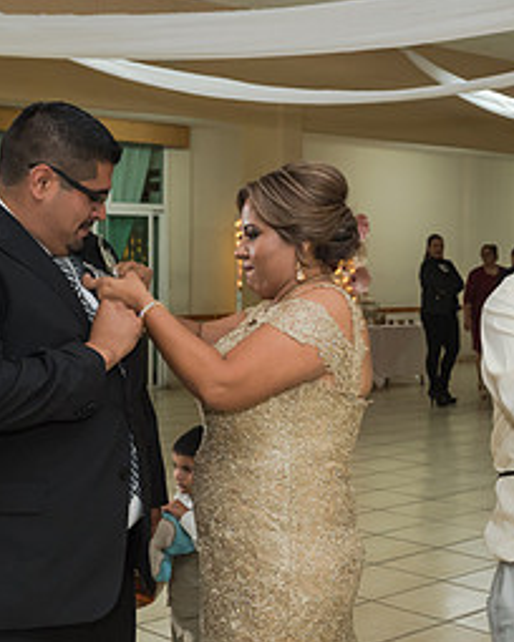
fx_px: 1217
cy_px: 283
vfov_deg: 29.5
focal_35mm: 64
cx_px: 461
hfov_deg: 23.2
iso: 1600
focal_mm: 30
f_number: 4
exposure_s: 1/100
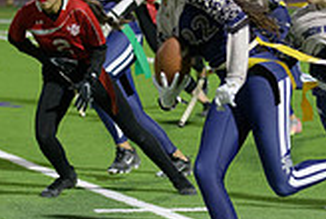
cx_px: 189
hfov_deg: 5.9
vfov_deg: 4.0
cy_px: 93
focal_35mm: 346
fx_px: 3139
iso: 2800
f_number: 2.8
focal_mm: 98
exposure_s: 1/640
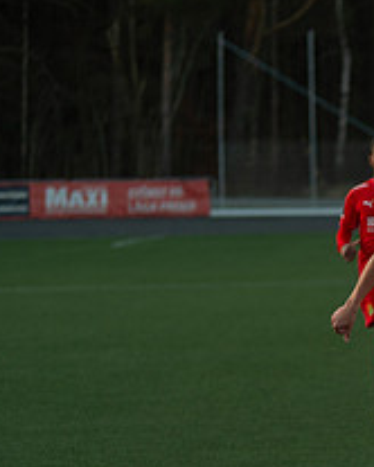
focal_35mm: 294
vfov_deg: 6.6
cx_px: 529
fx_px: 4062
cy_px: 390
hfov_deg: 5.2
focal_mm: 112
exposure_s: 1/1000
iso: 200
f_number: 3.2
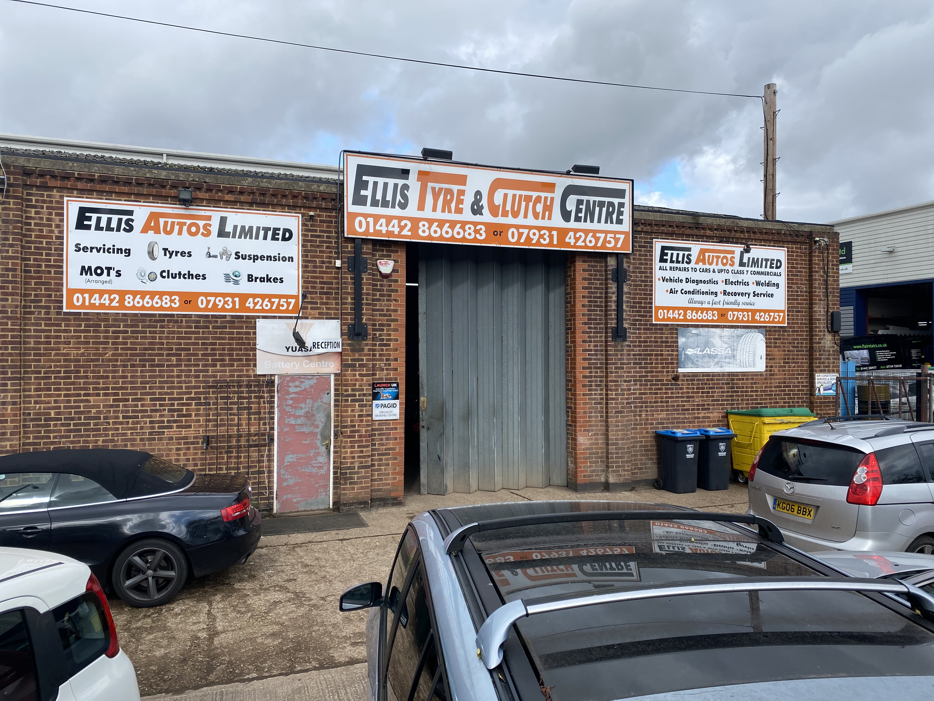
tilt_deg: -0.4
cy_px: 350
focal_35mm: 26
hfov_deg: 67.3
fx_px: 702
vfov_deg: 53.1
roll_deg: -0.2
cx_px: 467
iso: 32
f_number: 1.8
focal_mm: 4.25
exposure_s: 1/1504
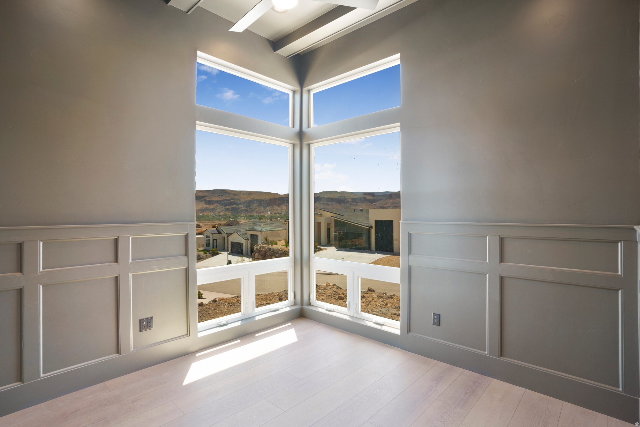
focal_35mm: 17
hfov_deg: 93.3
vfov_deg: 70.4
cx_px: 320
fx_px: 302
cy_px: 214
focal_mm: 17
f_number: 9
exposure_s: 1/5
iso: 250
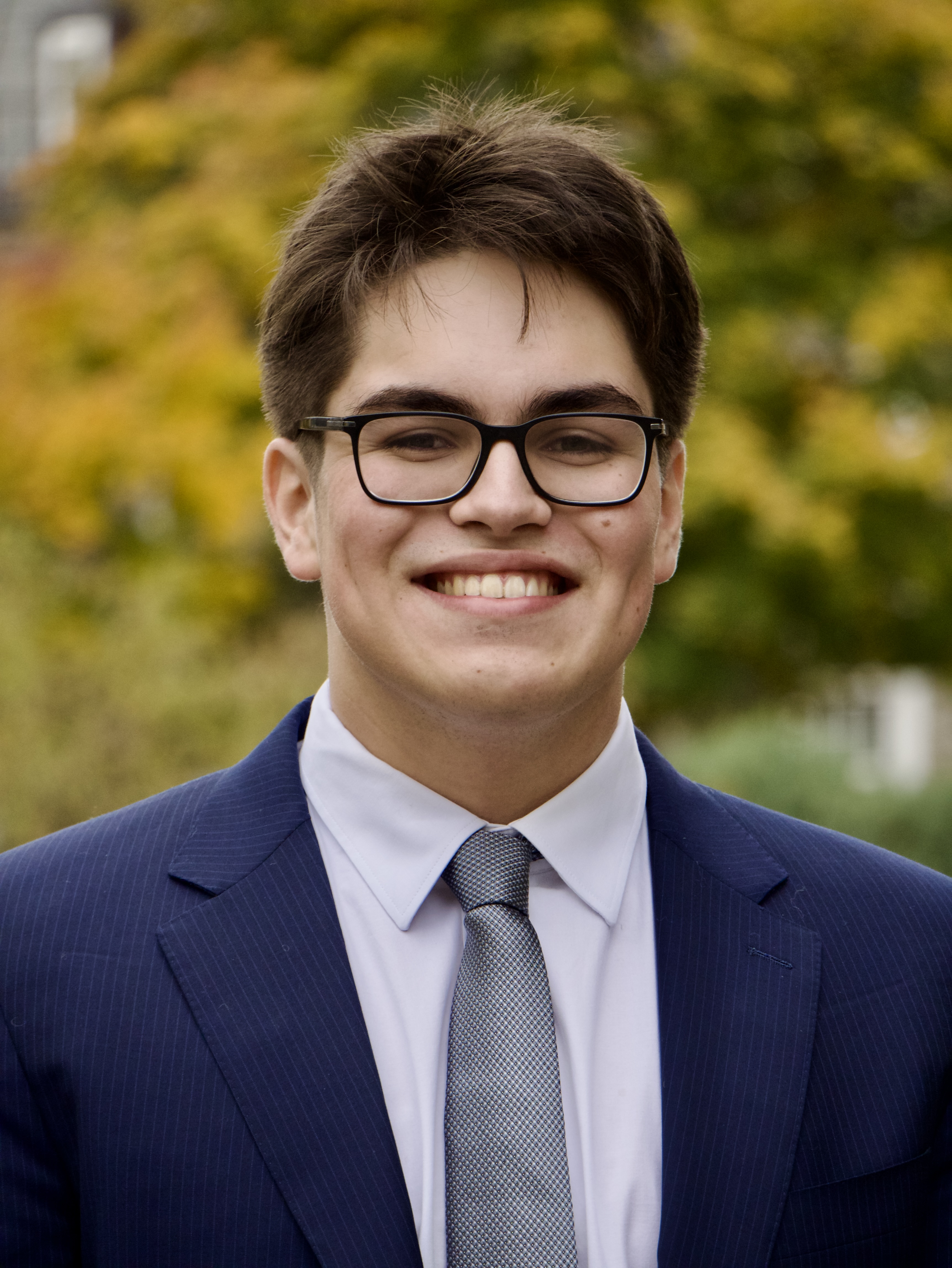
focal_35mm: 242
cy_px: 634
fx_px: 8867
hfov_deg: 6.1
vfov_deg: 8.2
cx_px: 476
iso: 640
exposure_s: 1/320
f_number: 5.6
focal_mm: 121
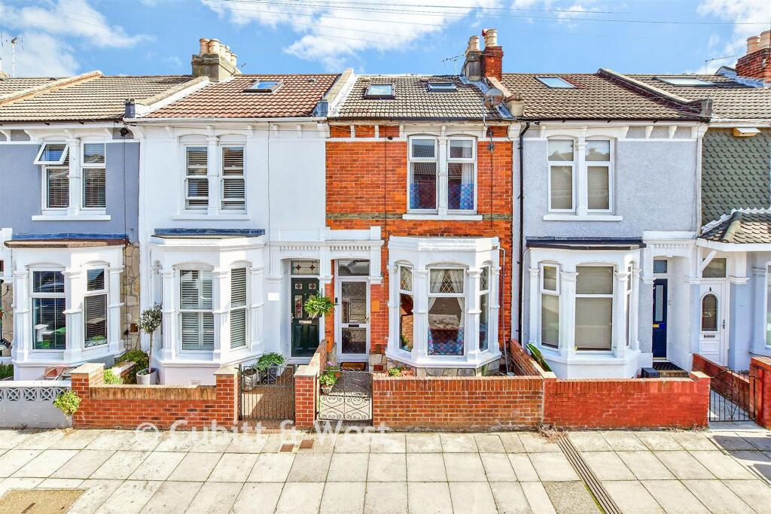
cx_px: 386
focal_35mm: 15
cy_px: 257
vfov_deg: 77.3
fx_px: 321
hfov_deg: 100.4
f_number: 8
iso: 400
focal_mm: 10
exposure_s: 1/320
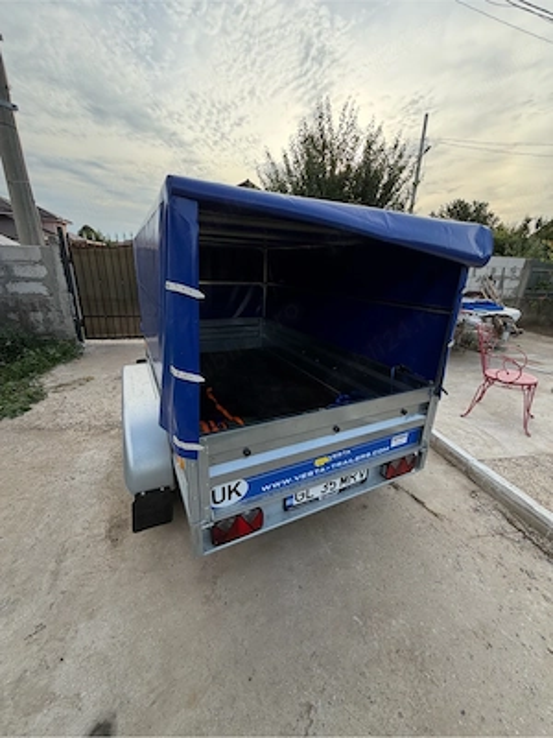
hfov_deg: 85.7
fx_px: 298
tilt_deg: -19.0
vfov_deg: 102.1
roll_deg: -2.4
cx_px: 276
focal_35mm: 14
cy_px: 369
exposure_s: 1/502
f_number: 2.2
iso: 40
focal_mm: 2.22
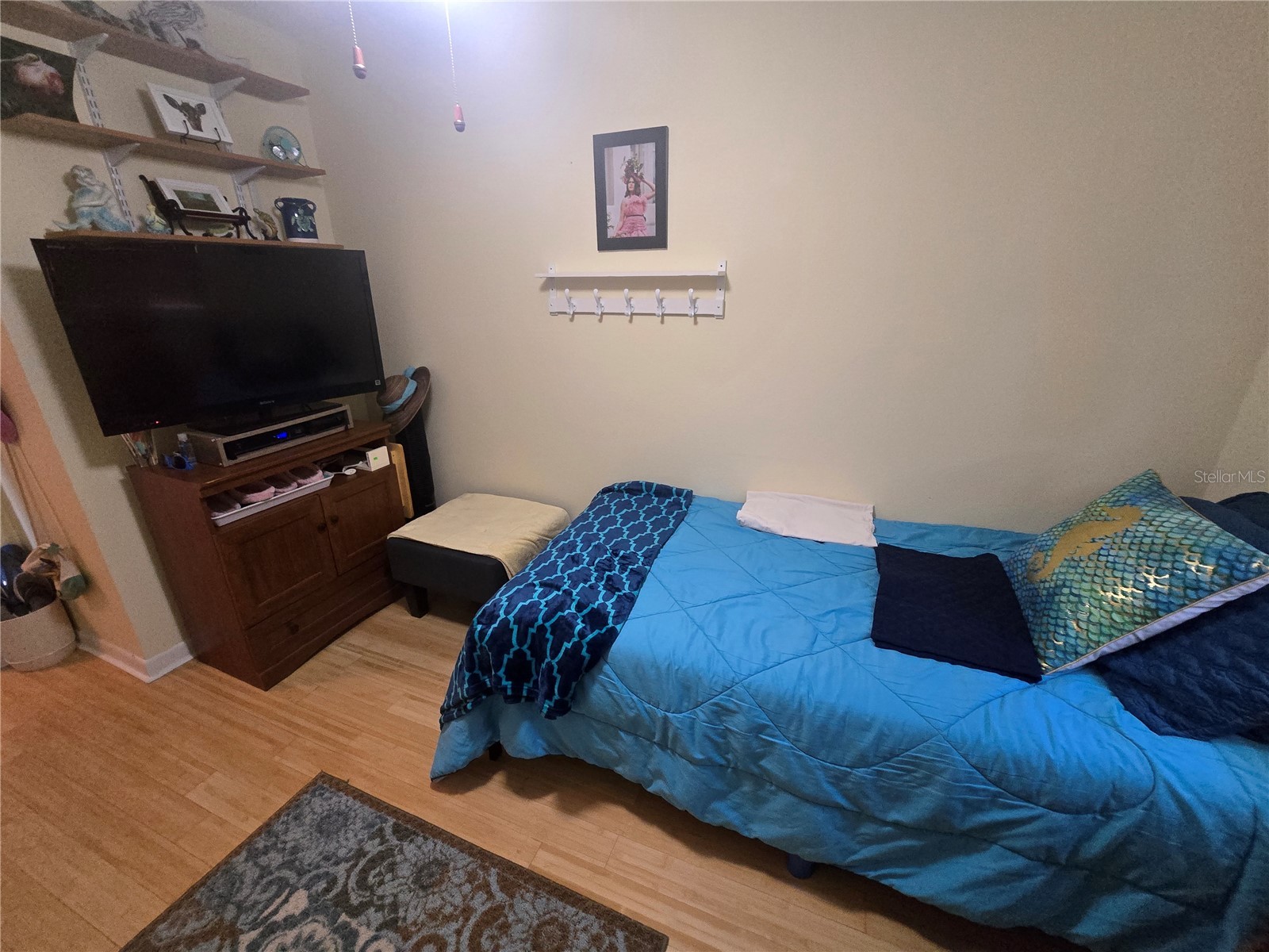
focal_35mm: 13
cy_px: 476
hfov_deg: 106.2
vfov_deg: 89.9
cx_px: 634
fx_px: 477
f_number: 2.2
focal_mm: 2.2
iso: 1000
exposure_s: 1/60
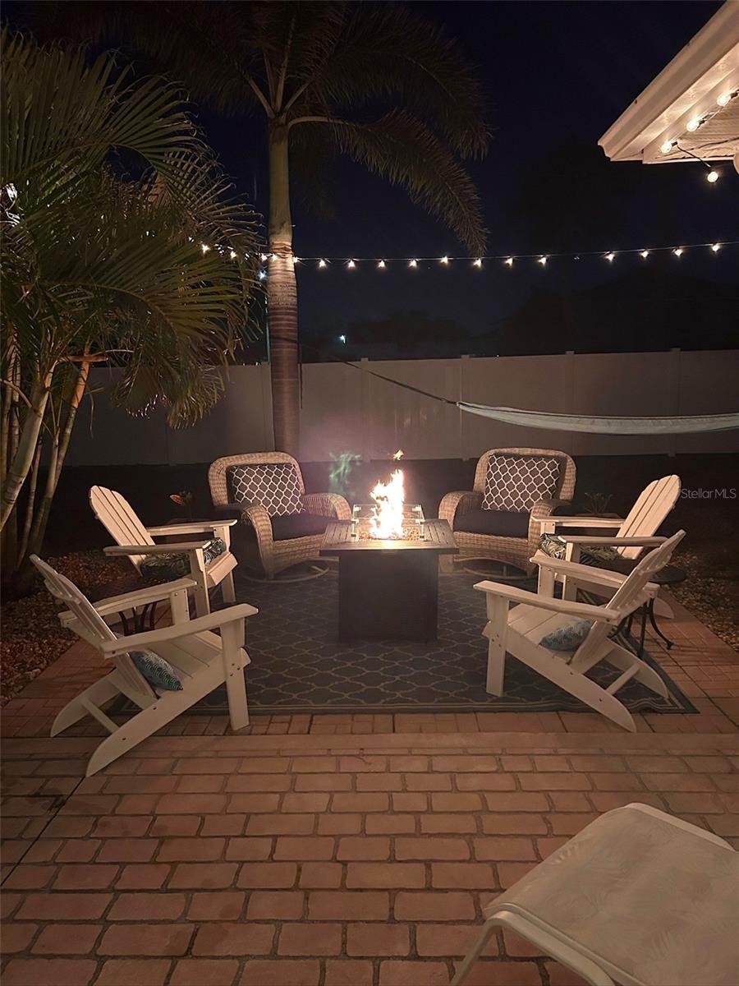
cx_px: 370
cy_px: 493
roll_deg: +0.8
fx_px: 740
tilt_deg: -8.8
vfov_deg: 67.3
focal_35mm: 26
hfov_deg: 53.1
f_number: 1.5
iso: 800
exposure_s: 1/30
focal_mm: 5.7
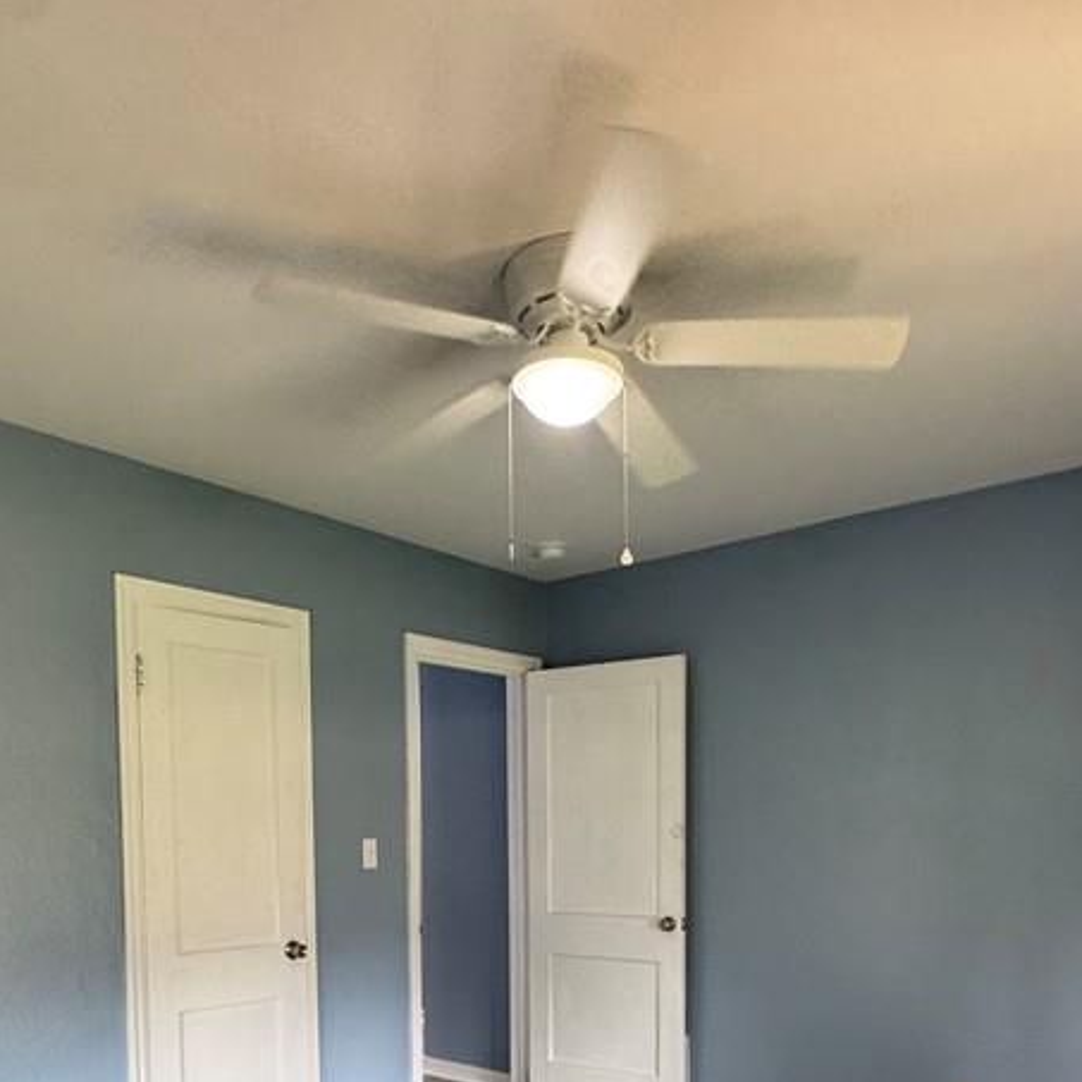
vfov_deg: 53.2
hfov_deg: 57.0
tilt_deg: -3.5
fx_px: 990
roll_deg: +0.9
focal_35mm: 28
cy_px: 877
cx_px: 451
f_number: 2.2
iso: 250
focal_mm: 2.22
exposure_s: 1/120
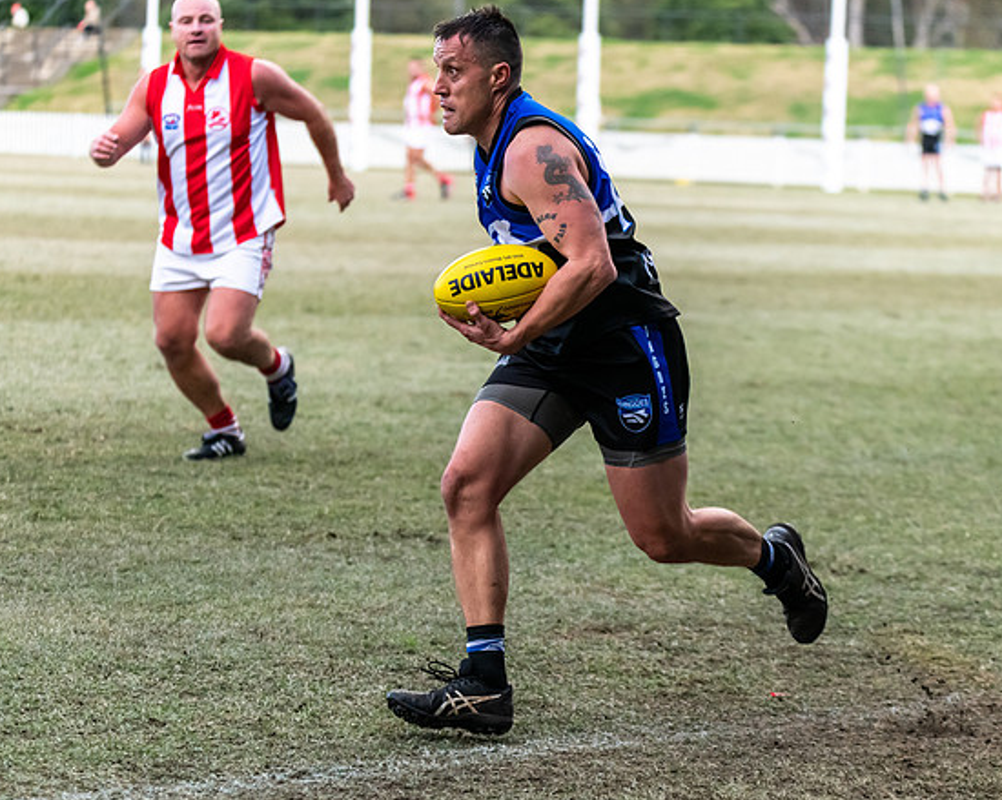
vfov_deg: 8.9
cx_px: 514
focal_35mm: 173
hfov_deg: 11.2
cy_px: 399
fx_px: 5126
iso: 2500
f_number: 5
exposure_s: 1/1600
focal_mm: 150
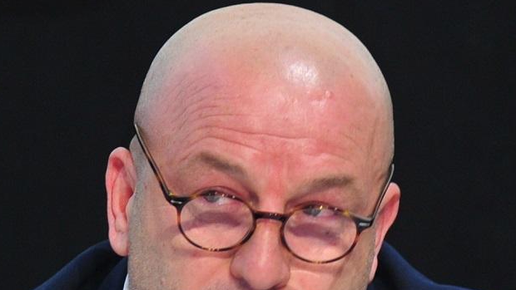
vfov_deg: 1.3
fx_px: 12946
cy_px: 408
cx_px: 249
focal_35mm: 946
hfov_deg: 2.3
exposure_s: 1/50
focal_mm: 200
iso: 1000
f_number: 2.8
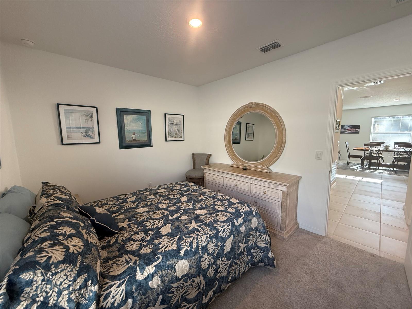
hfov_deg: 102.1
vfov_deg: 85.7
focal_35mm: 14
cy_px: 154
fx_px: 167
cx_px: 206
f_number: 2.2
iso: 250
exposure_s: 1/120
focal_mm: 2.22
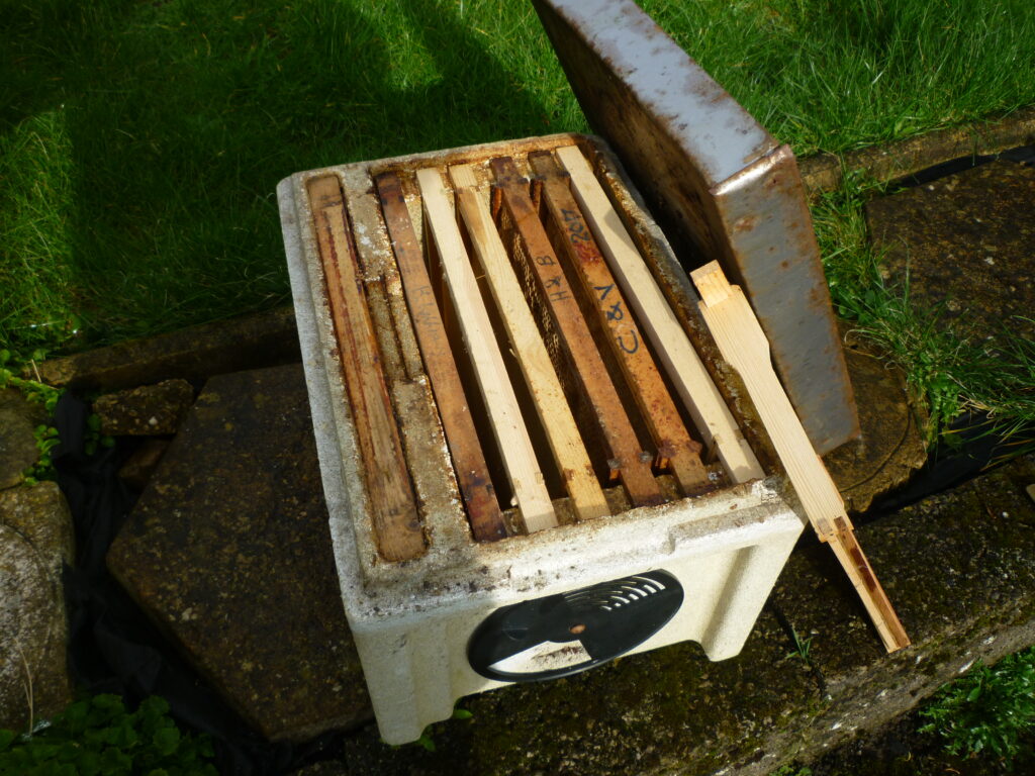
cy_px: 388
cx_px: 518
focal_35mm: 29
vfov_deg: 48.2
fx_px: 867
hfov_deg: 61.7
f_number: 3.3
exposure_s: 1/500
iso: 80
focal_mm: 5.2
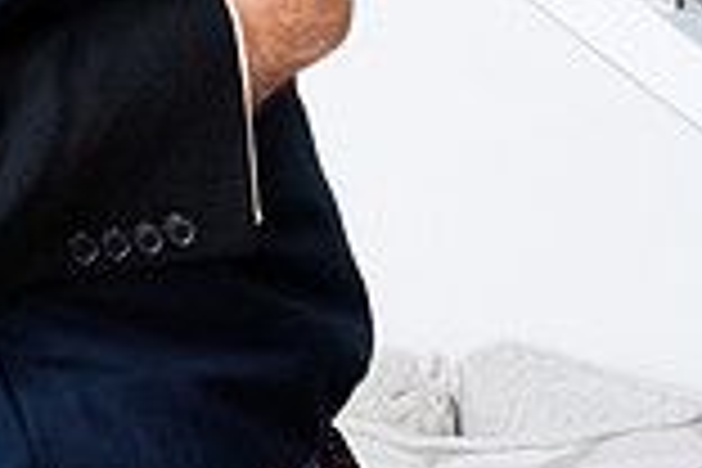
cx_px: -540
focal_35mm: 160
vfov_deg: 8.5
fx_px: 3120
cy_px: -70
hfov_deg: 11.9
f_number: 9
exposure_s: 1/160
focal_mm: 43
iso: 6400
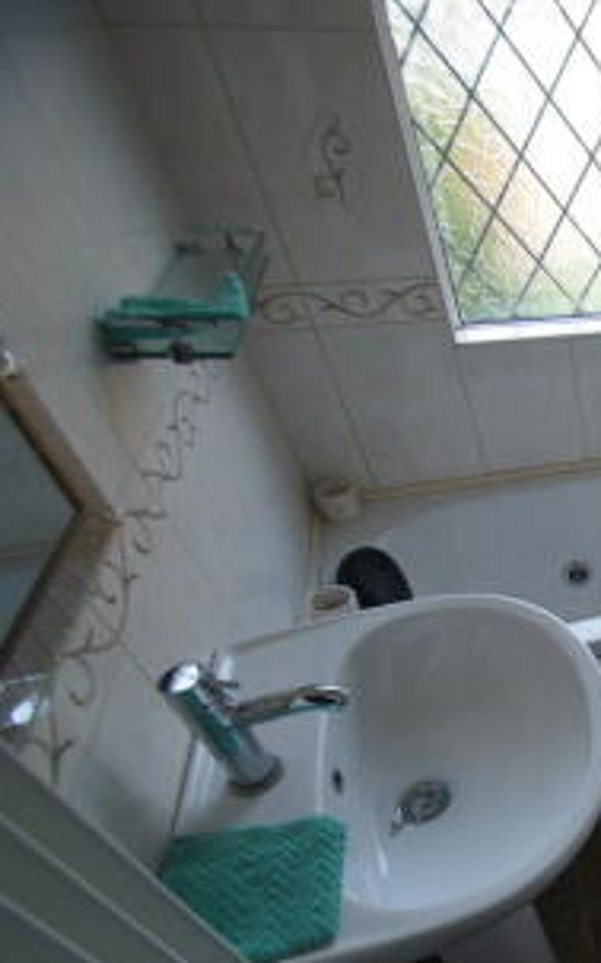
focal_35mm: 24
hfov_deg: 39.6
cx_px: 690
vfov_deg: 74.8
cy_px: 497
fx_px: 630
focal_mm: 10
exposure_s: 1/30
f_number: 4
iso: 200
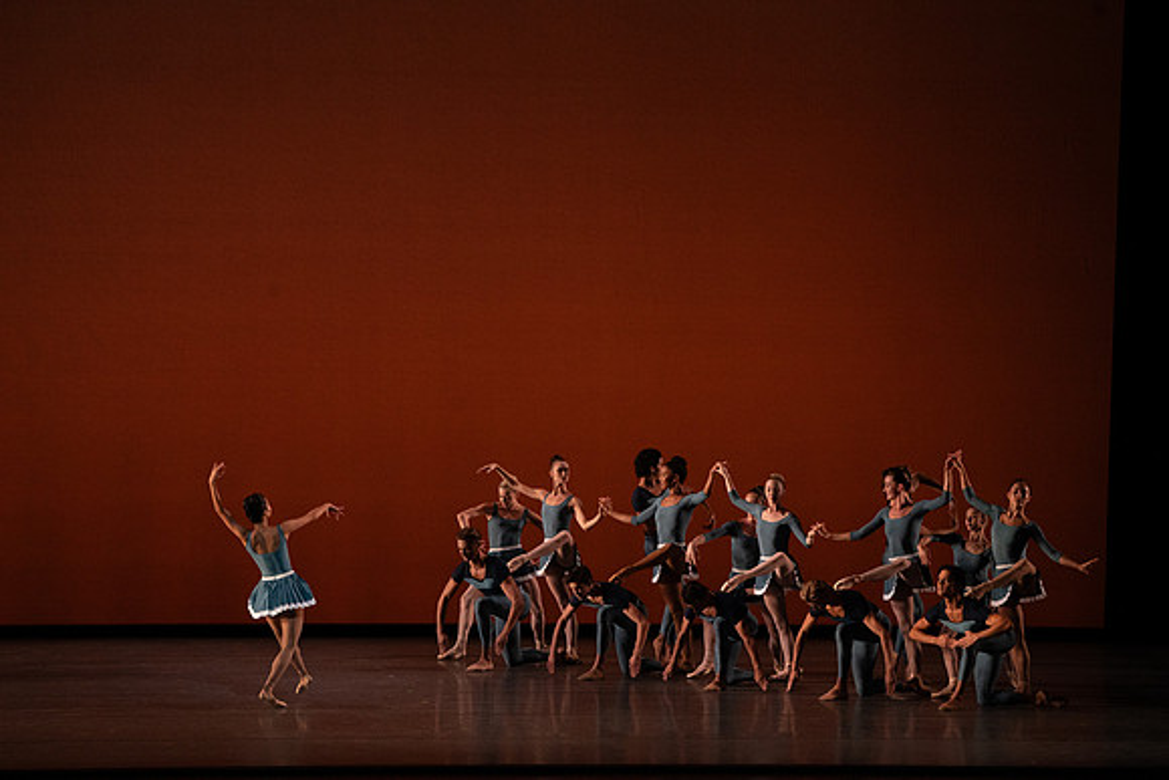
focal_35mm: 160
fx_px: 5197
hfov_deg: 12.8
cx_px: 584
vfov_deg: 8.6
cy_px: 390
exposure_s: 1/400
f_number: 9
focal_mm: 160
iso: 5000
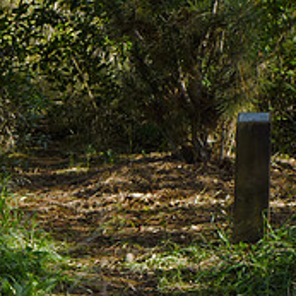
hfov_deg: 11.2
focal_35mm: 148
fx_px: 1432
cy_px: 304
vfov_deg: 11.7
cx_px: -181
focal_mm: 52
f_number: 9
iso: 200
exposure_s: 1/320
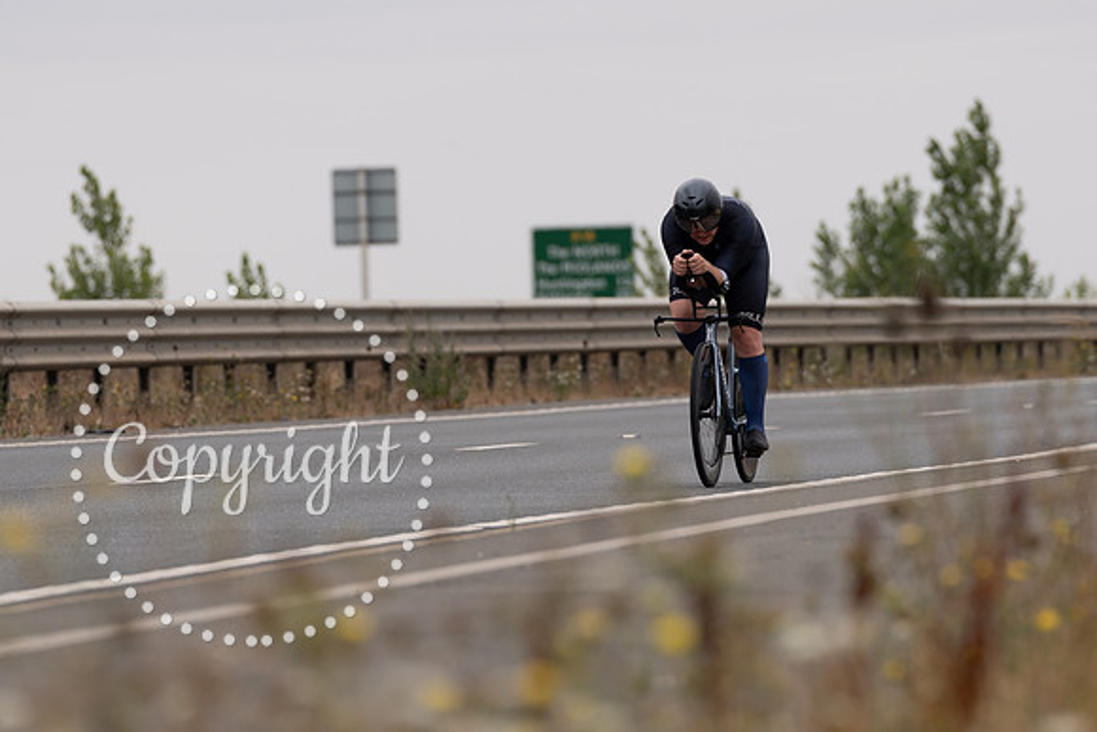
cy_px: 359
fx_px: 10633
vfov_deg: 3.9
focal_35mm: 349
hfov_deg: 5.9
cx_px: 657
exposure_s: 1/800
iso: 100
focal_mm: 200
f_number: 3.5
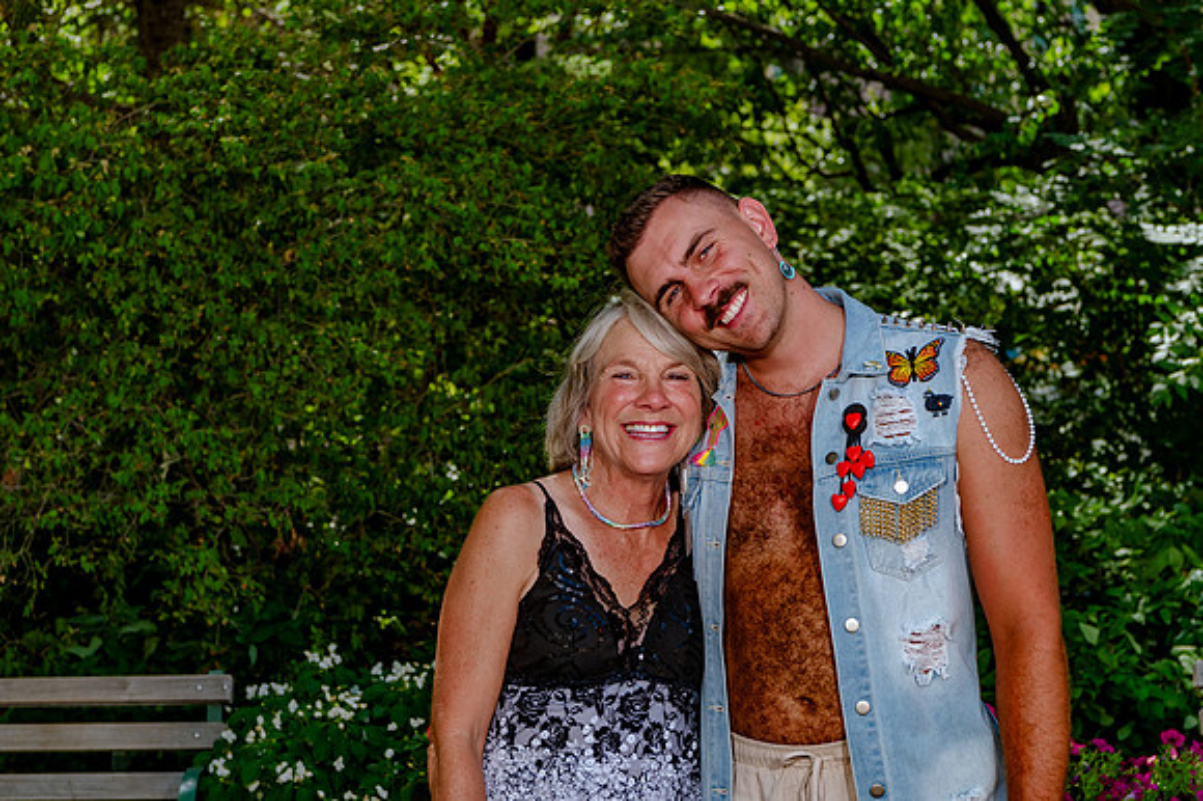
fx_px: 2571
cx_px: 602
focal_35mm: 77
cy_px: 364
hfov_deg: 26.3
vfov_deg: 17.7
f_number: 7.1
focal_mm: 70
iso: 200
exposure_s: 1/250
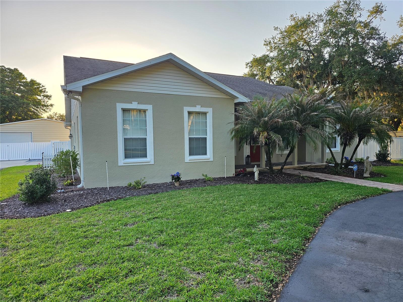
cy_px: 151
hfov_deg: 73.9
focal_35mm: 23
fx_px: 268
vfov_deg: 58.9
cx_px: 202
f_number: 1.7
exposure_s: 1/120
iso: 20
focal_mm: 6.3
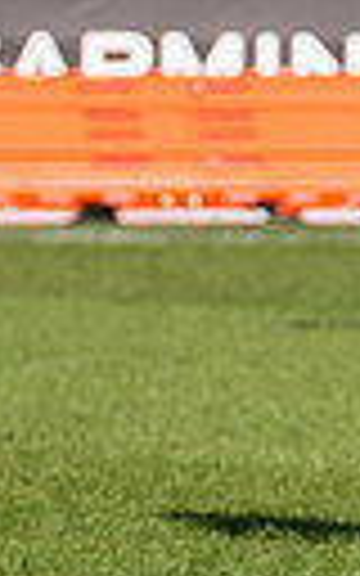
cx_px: -587
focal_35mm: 1289
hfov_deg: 1.0
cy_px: -363
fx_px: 20235
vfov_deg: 1.6
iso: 100
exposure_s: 1/2500
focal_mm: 125
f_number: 4
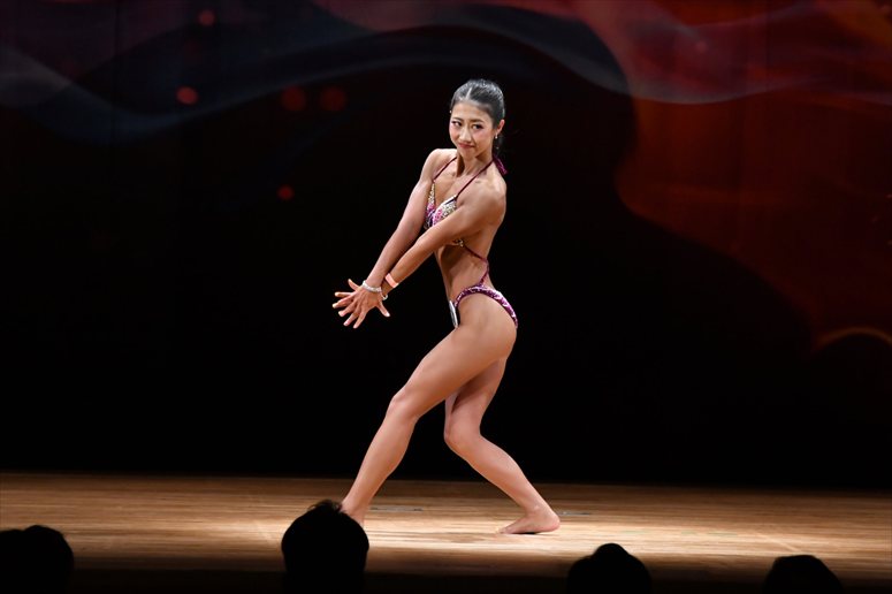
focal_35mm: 255
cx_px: 446
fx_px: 6315
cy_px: 297
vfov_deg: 5.4
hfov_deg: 8.1
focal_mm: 170
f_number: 5.6
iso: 3200
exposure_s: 1/400
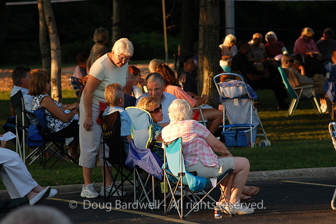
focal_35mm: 202
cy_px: 112
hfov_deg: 10.2
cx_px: 168
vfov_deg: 6.8
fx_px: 1889
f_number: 4.5
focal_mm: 135
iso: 200
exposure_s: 1/160
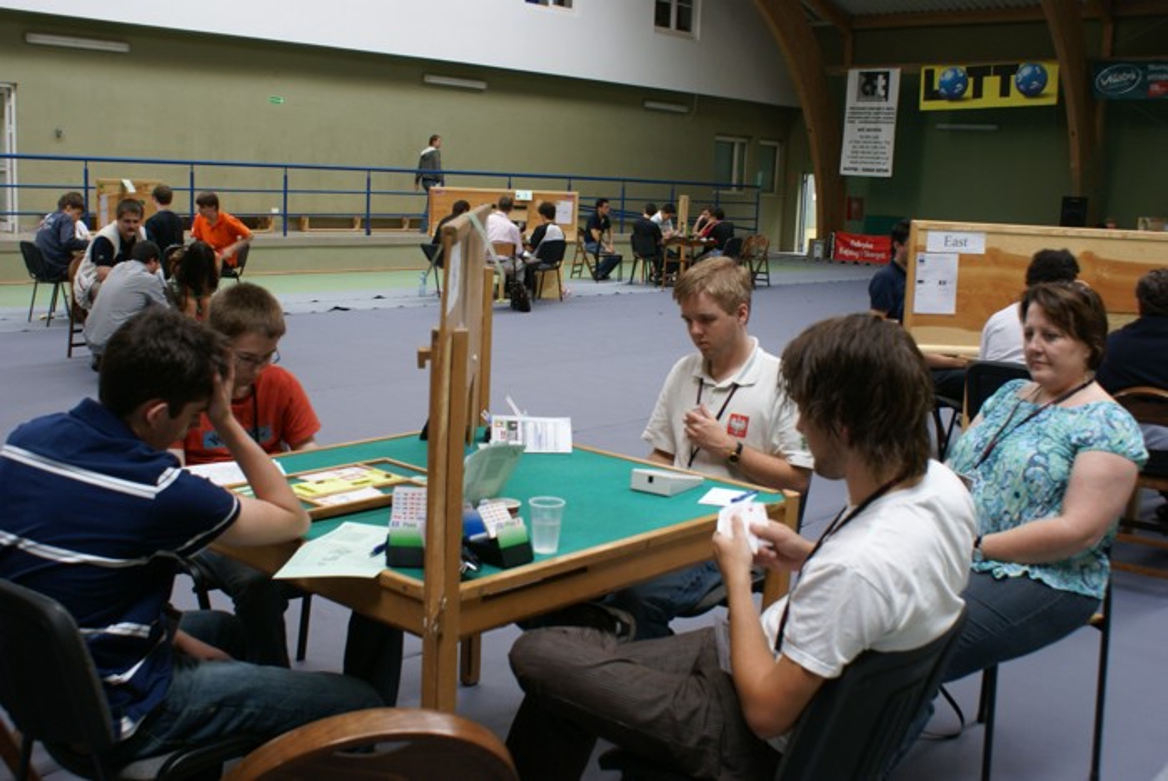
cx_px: 584
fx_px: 1169
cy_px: 390
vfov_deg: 36.9
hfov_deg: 53.1
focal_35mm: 36
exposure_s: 1/30
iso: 200
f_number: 5.6
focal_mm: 24
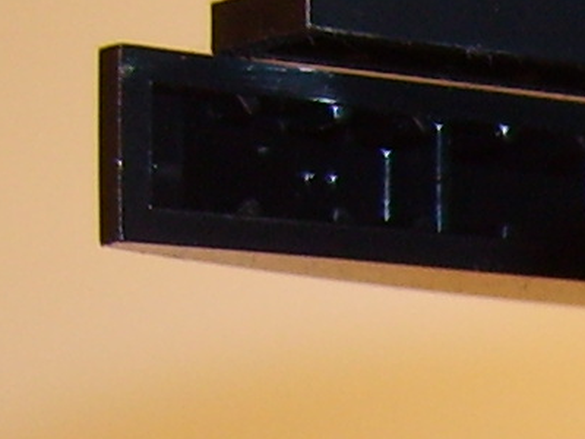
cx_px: 1717
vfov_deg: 6.4
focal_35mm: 224
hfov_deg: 7.7
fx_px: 3786
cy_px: 1005
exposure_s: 1/30
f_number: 2.8
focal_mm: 5.8
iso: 63
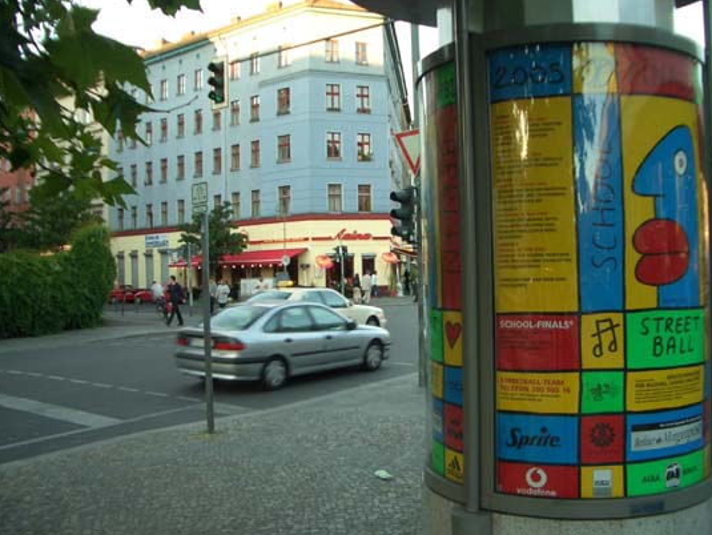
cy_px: 272
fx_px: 741
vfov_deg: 39.7
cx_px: 362
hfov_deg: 51.3
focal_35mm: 36
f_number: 2.6
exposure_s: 1/80
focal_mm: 5.8
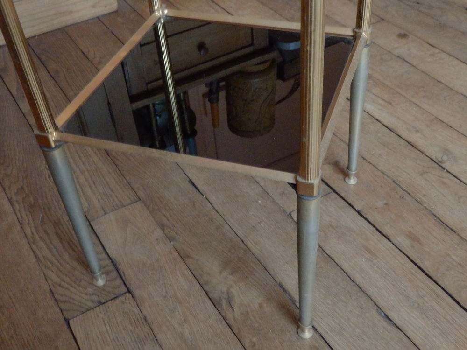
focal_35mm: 40
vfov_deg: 36.0
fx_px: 540
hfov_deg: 46.8
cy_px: 175
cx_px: 234
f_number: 3.7
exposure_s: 1/8
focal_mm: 7.3
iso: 1600
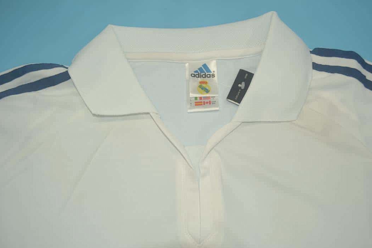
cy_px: 128
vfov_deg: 42.3
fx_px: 320
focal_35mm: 31
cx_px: 191
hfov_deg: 60.3
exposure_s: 1/200
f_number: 5
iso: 200
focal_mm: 20
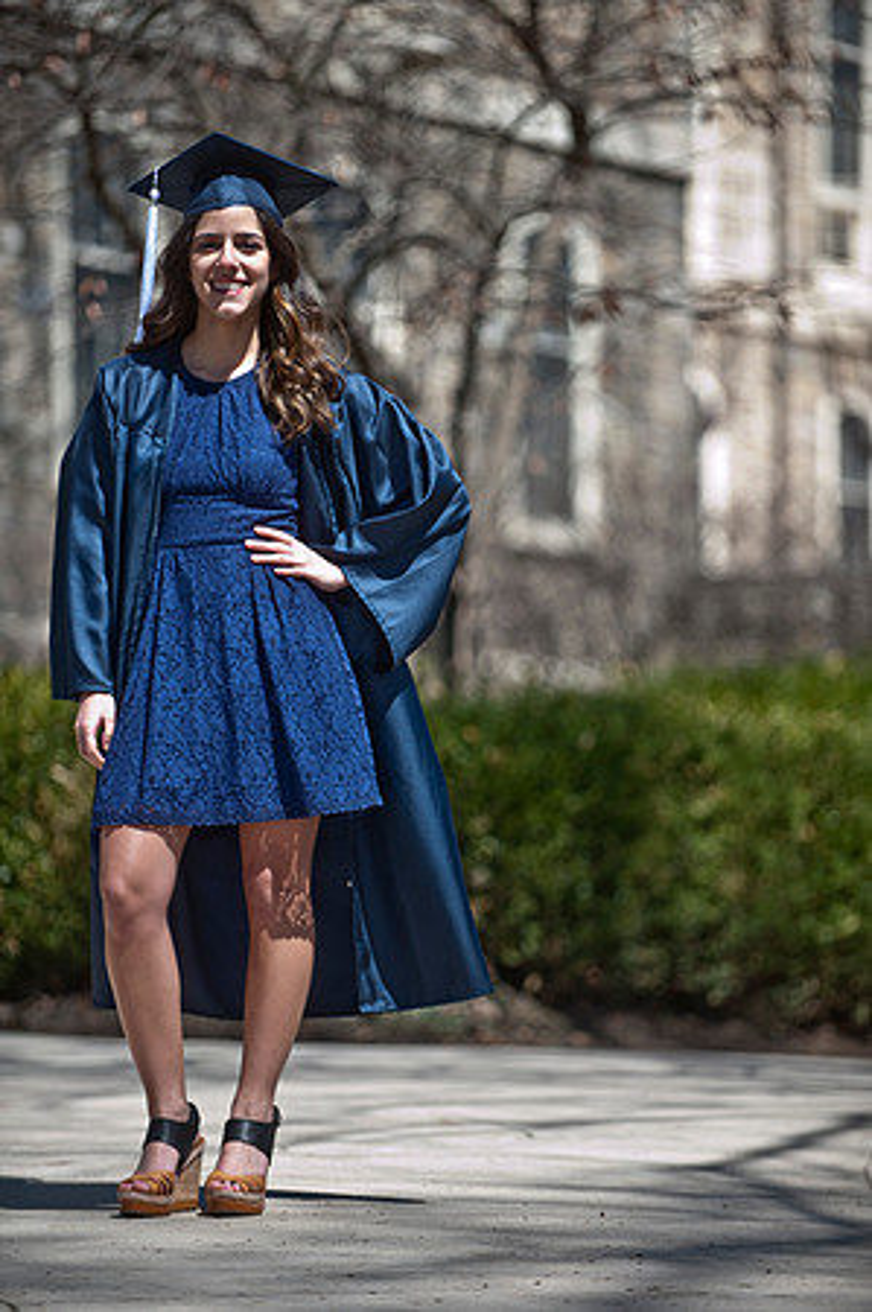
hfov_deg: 7.8
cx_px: 436
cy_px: 656
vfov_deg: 11.8
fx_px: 6373
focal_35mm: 175
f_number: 2.8
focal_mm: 175
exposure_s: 1/640
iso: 100
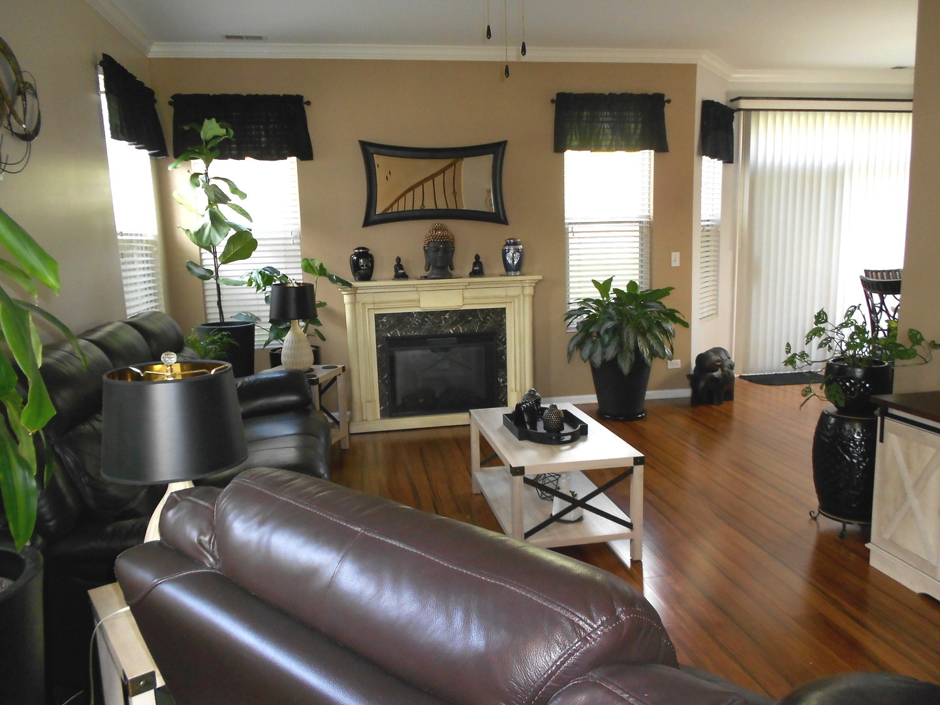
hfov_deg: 67.3
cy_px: 352
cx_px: 470
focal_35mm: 26
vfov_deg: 53.1
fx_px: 706
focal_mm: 4.6
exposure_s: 1/25
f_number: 3.2
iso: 200
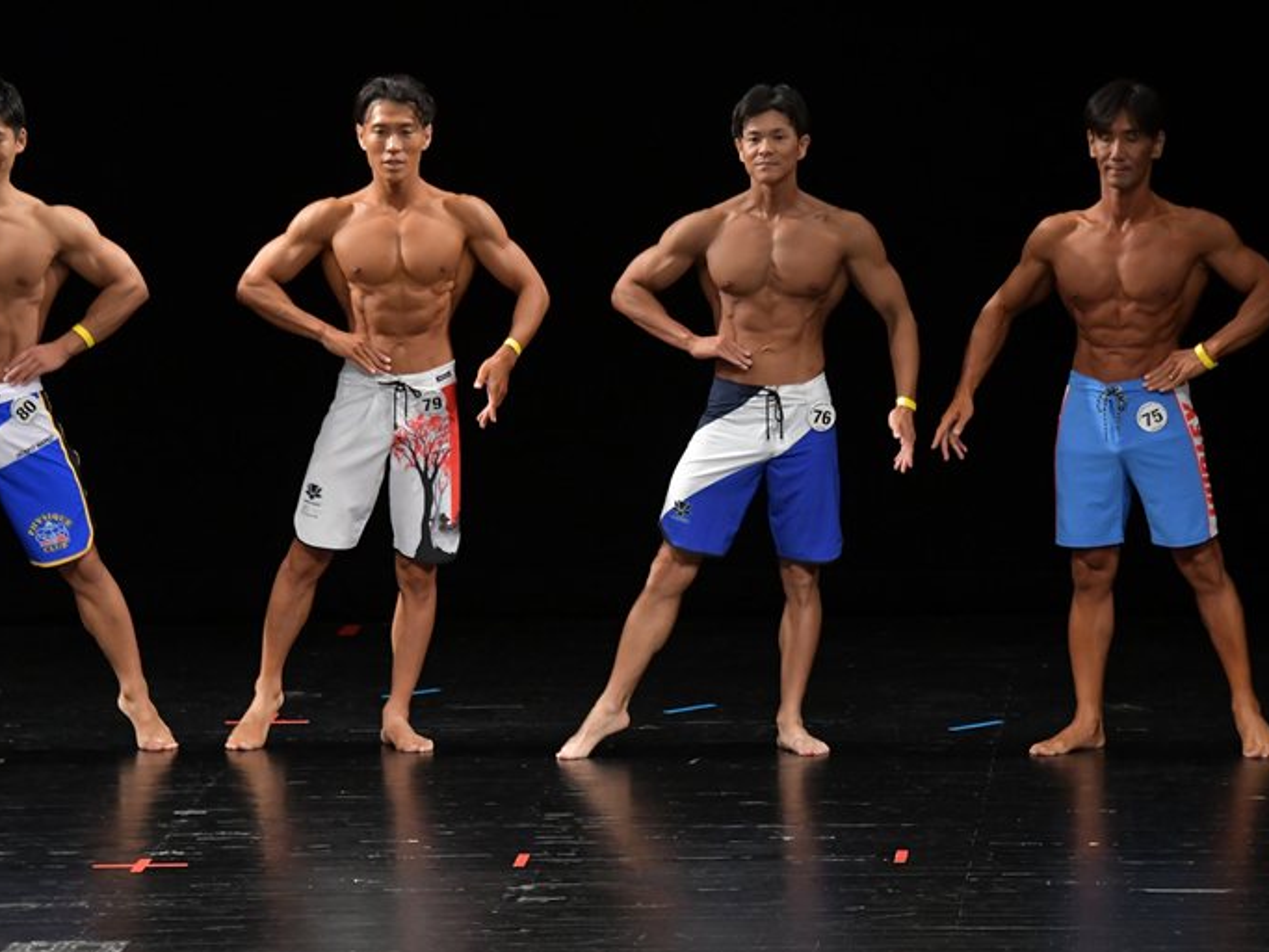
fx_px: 10190
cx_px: 700
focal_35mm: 278
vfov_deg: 5.3
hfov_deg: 7.1
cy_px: 478
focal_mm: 170
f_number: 5.6
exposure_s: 1/400
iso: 3200
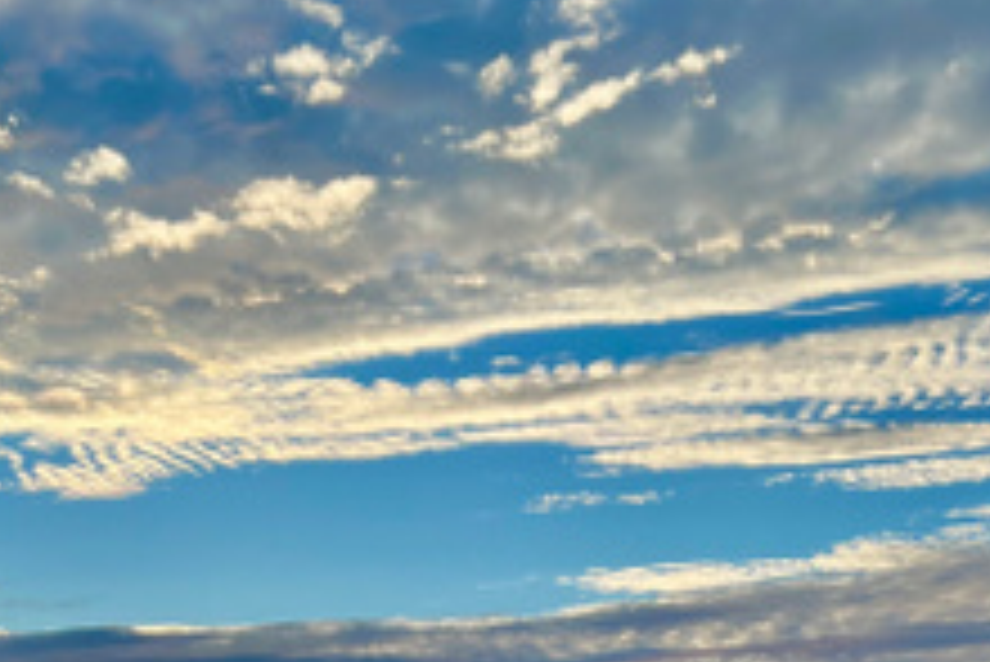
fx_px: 1624
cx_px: 495
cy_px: 973
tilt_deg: -2.8
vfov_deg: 20.1
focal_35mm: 59
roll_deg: +1.1
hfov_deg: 33.9
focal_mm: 5.7
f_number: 1.5
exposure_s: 1/2404
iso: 50
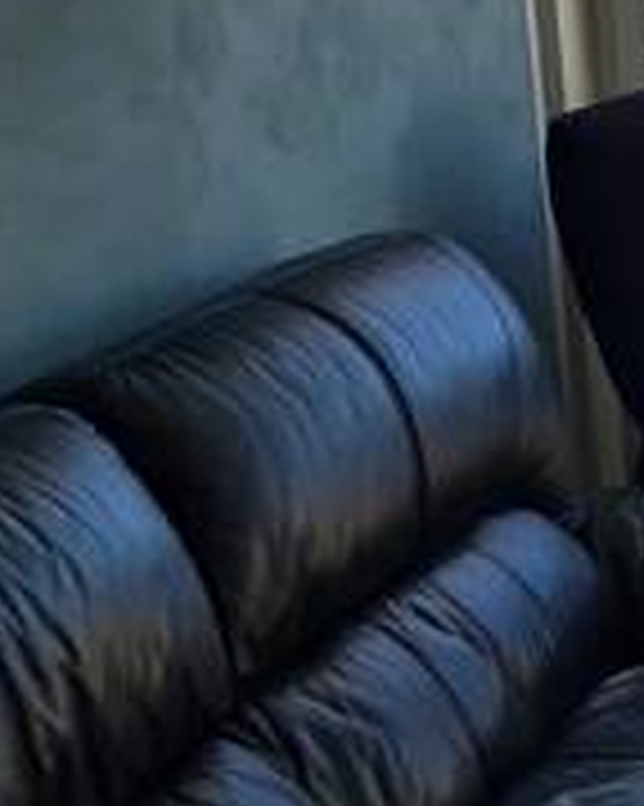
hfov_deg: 11.9
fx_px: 2599
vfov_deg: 17.5
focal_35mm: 109
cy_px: 162
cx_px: 1464
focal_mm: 5.4
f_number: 1.8
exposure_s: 1/1344
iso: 50
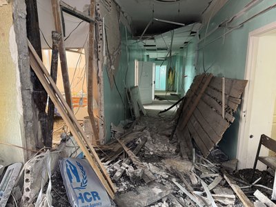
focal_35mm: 24
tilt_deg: -9.0
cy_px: 104
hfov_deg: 71.6
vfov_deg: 56.8
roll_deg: +0.3
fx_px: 191
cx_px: 138
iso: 500
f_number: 1.78
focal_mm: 6.76
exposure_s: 1/60
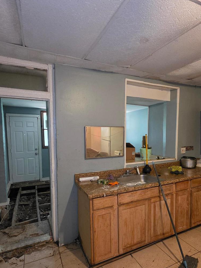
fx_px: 155
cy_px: 150
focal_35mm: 20
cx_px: 114
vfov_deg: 81.4
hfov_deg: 65.7
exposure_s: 1/60
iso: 800
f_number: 1.9
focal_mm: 2.2
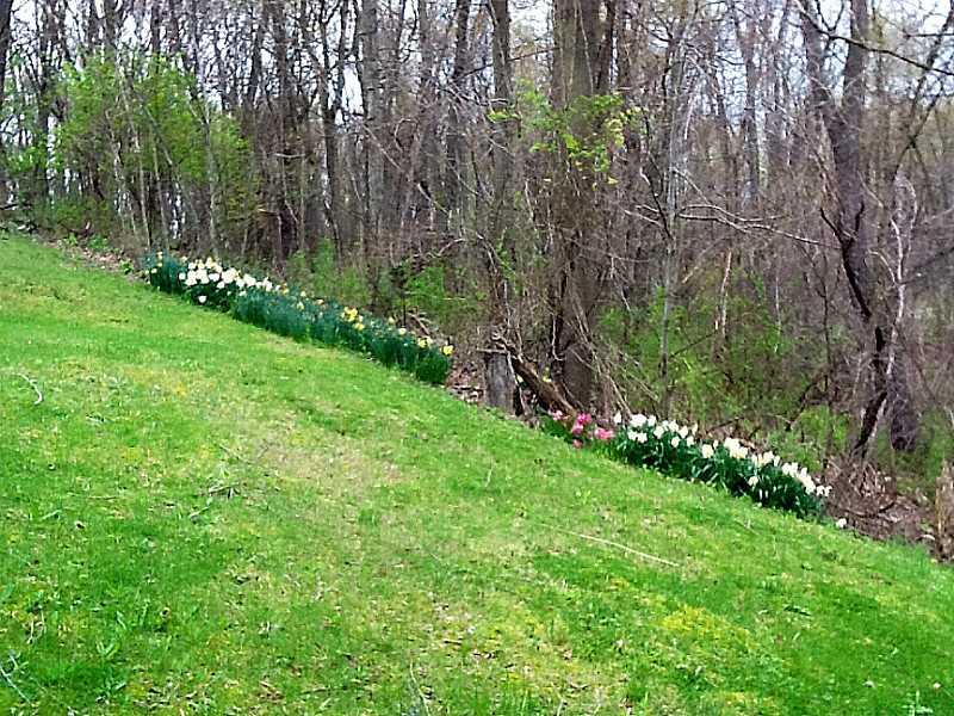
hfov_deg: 42.9
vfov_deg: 32.9
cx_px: 477
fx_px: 1213
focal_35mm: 44
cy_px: 358
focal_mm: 2.03
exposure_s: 1/265
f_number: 2.4
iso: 40
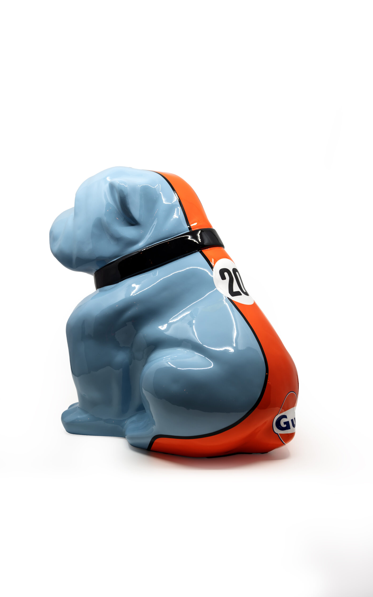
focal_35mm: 32
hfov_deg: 40.0
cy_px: 296
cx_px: 174
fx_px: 513
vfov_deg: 60.4
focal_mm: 30.5
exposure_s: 1/100
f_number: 5
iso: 125
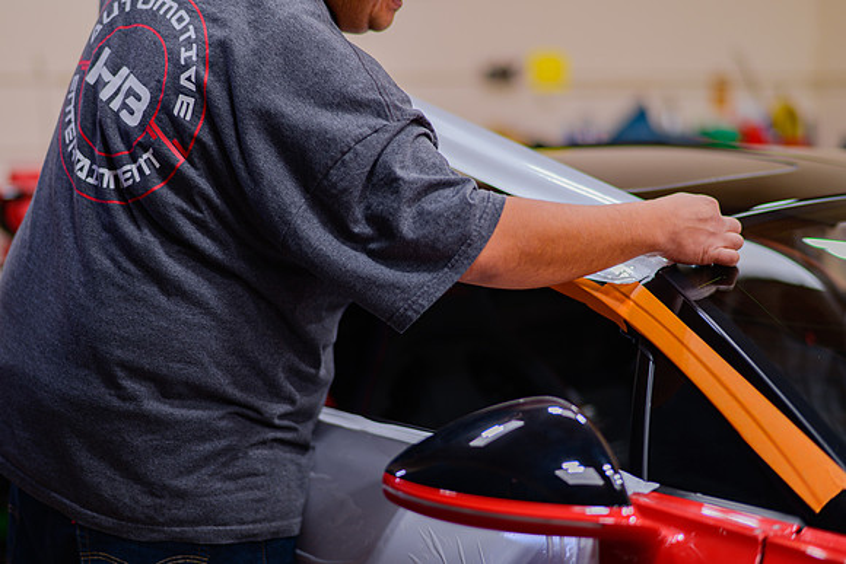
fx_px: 1363
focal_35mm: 58
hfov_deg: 34.5
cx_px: 423
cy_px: 282
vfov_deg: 23.4
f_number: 1.4
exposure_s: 1/60
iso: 100
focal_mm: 58
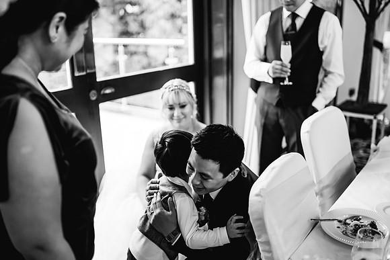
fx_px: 392
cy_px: 130
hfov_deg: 52.9
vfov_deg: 36.8
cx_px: 195
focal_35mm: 36
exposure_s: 1/250
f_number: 1.4
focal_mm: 35
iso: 1000
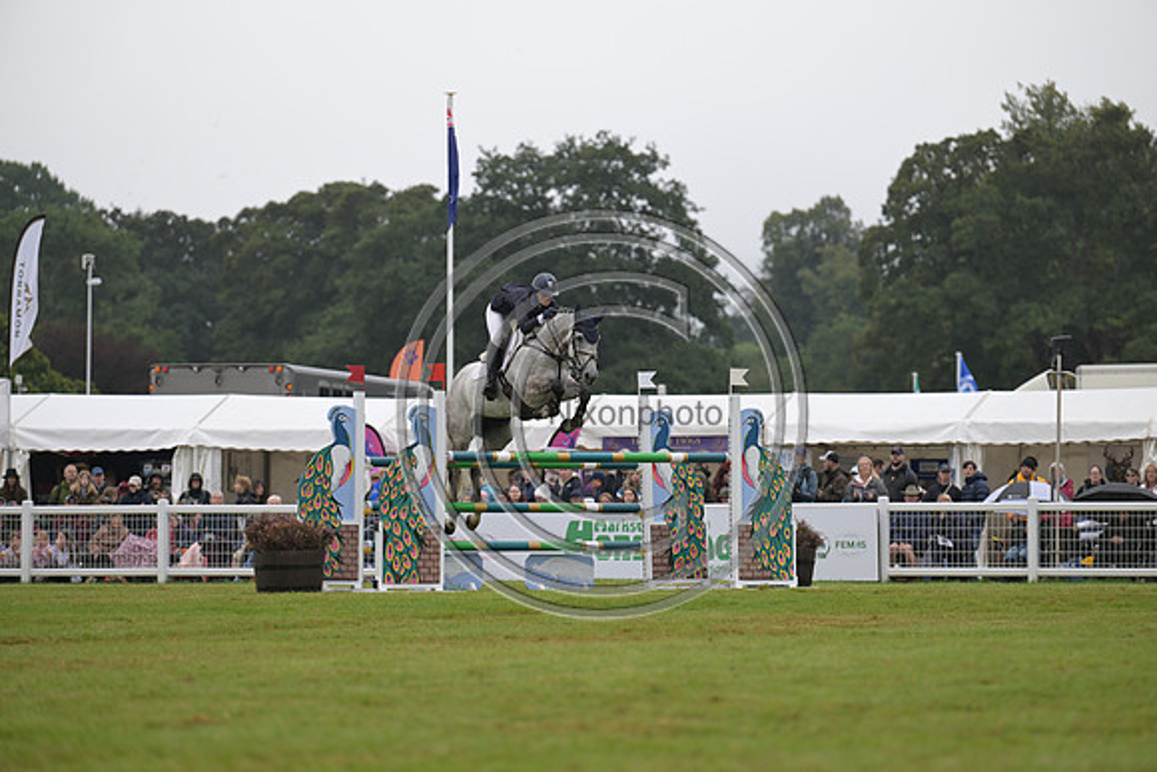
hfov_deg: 10.3
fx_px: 6429
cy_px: 386
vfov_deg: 6.9
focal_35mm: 200
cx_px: 578
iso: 900
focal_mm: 200
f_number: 4
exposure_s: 1/1250
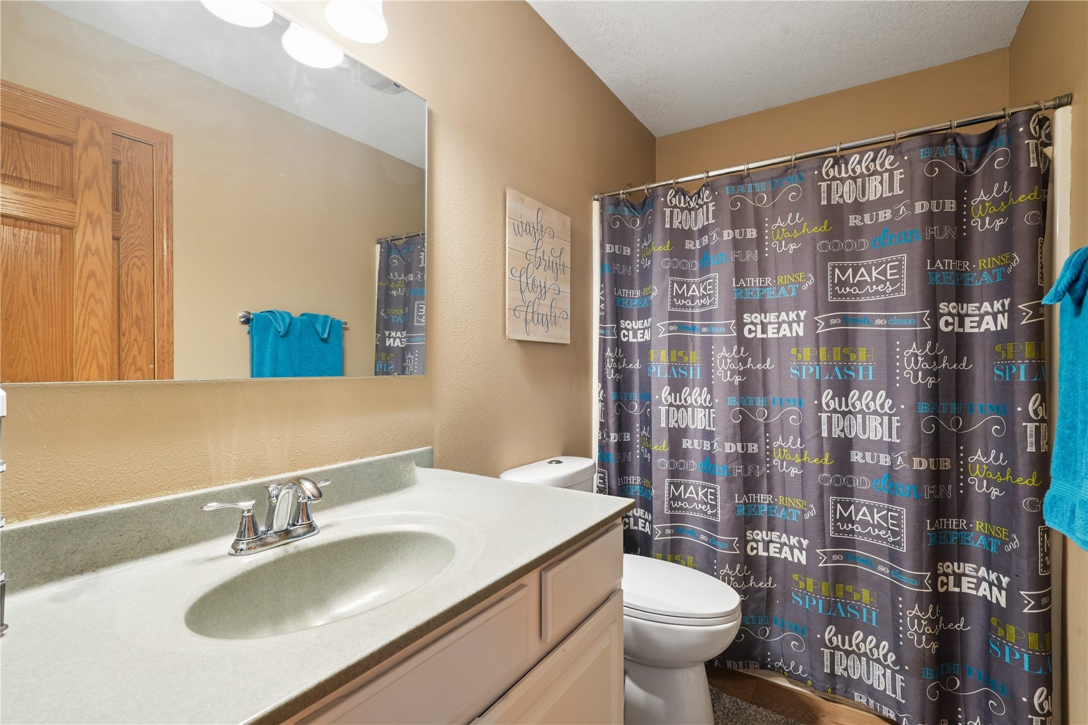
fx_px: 483
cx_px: 544
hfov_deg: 96.7
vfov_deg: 73.7
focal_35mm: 16
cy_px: 362
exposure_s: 1/1.67
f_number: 10
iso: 400
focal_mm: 16
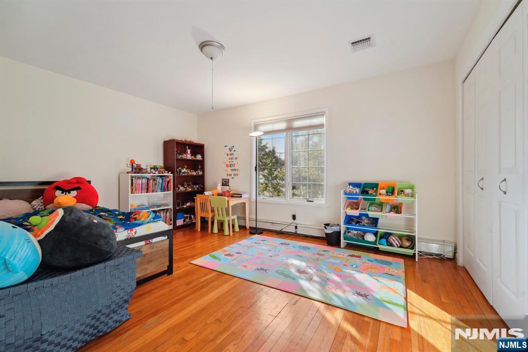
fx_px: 205
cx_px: 264
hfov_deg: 104.3
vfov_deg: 81.2
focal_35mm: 14
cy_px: 176
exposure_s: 1/50
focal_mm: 14
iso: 400
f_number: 8
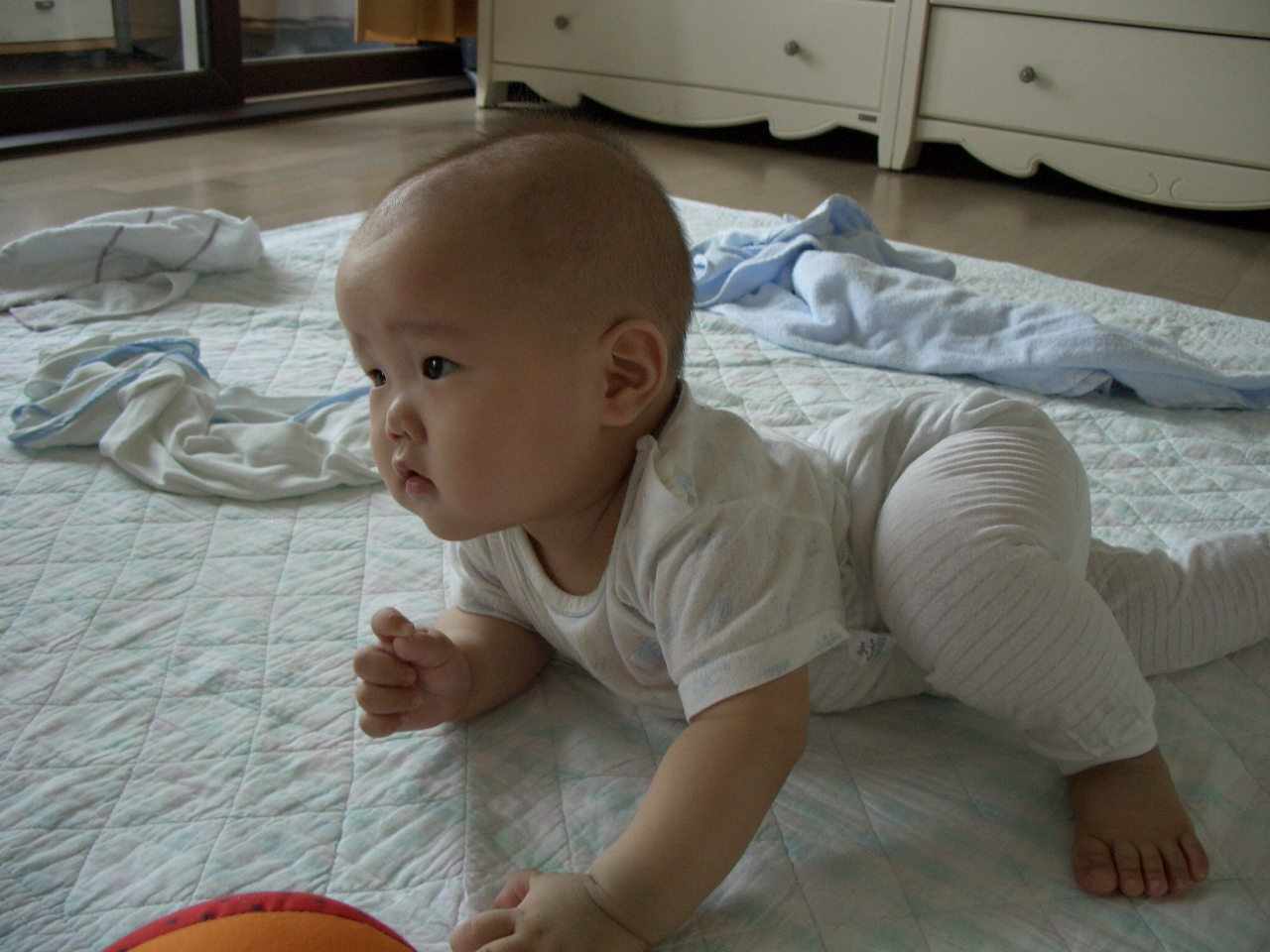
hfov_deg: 55.4
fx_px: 1211
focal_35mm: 33
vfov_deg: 42.9
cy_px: 476
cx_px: 635
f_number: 2.8
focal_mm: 7.1
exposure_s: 1/100
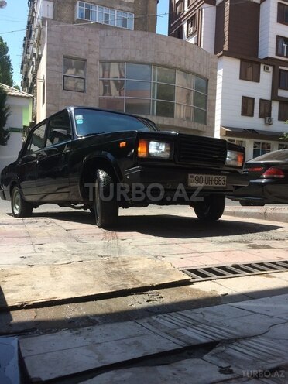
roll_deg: -2.0
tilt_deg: -2.5
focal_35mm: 29
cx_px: 144
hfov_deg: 48.2
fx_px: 322
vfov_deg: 61.7
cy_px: 192
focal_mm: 4.15
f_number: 2.2
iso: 32
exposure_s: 1/1325
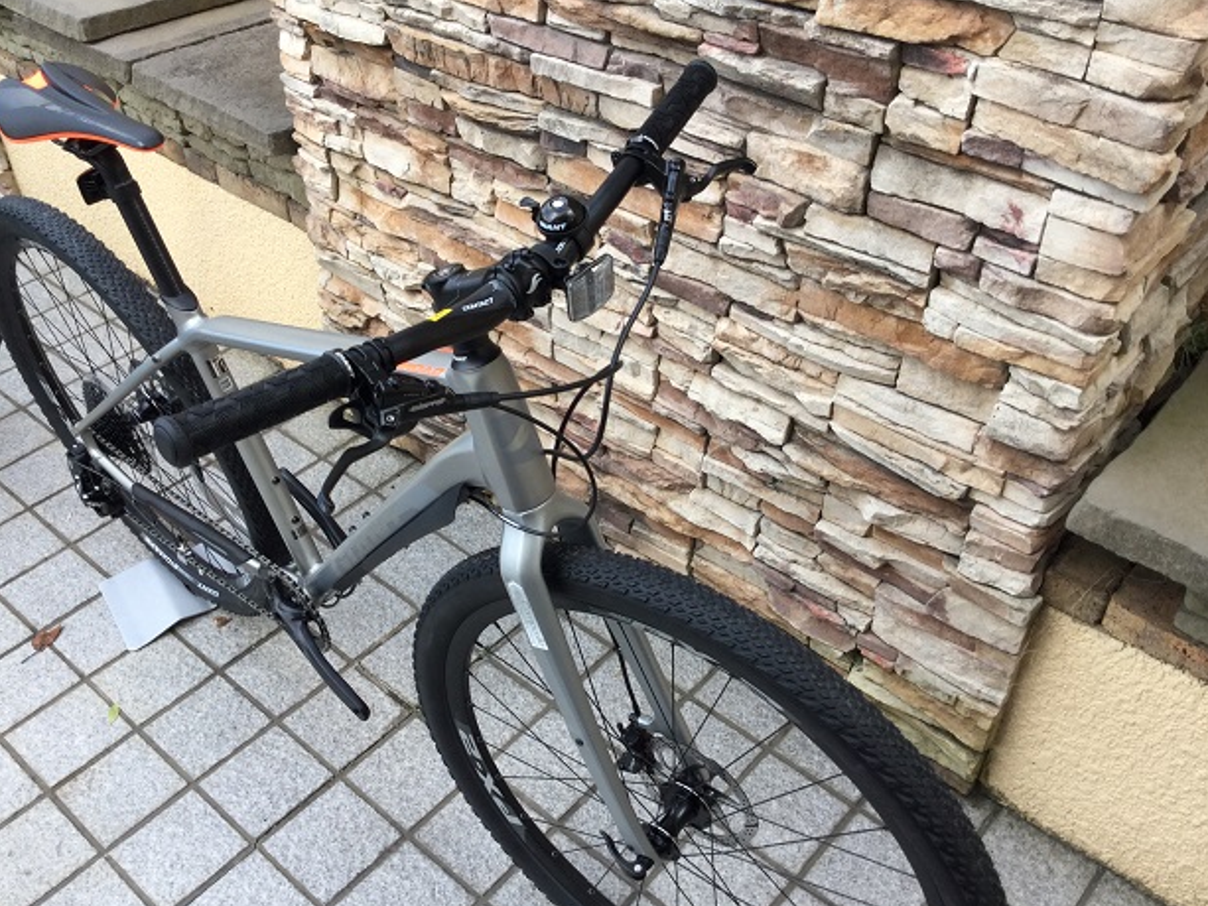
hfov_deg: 55.3
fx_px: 1152
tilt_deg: -41.8
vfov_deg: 43.0
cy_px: 469
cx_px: 578
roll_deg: +1.4
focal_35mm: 33
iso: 25
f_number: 2.4
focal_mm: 3.3
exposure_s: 1/120
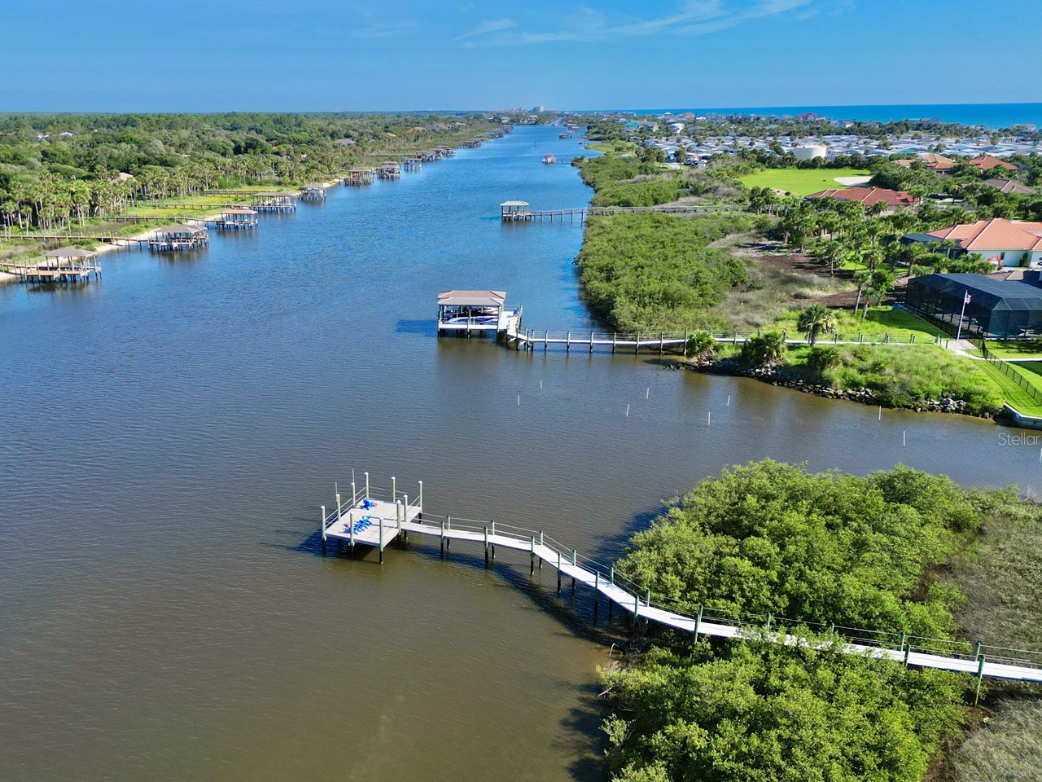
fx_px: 903
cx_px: 423
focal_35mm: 30
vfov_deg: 46.7
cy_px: 438
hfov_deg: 59.5
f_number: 1.7
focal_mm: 6.72
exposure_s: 1/3000
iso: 100
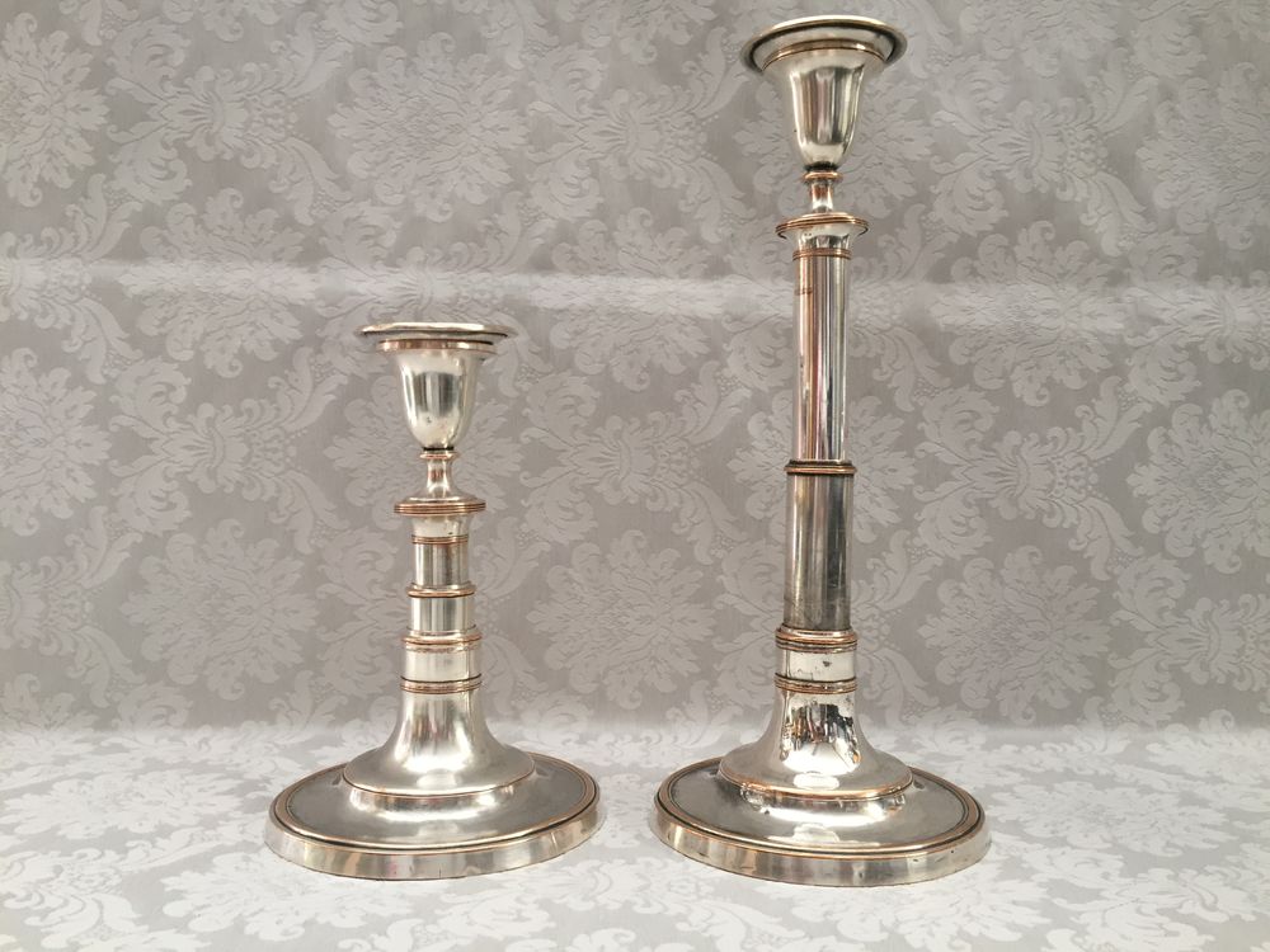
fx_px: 1064
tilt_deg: -0.7
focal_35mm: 29
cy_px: 476
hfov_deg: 61.7
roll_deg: -0.6
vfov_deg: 48.2
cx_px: 635
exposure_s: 1/33
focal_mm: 4.15
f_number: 2.2
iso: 100
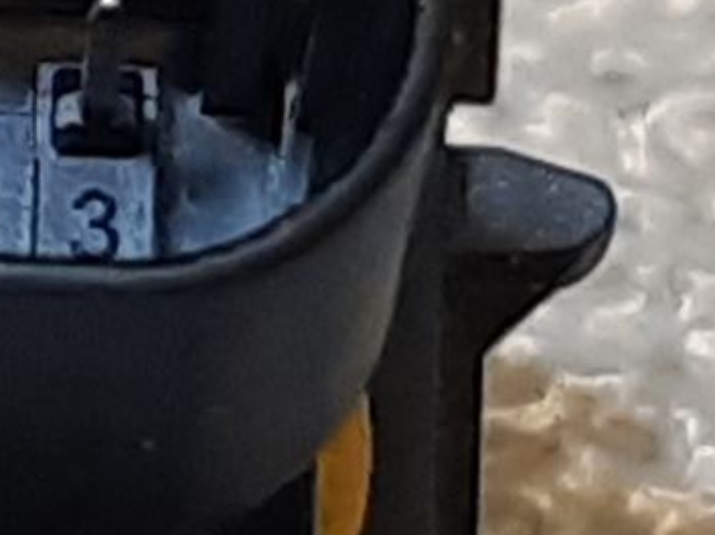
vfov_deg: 9.8
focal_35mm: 151
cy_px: 507
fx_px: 3116
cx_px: 34
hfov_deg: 13.0
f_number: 1.7
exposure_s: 1/100
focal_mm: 3.93
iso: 80
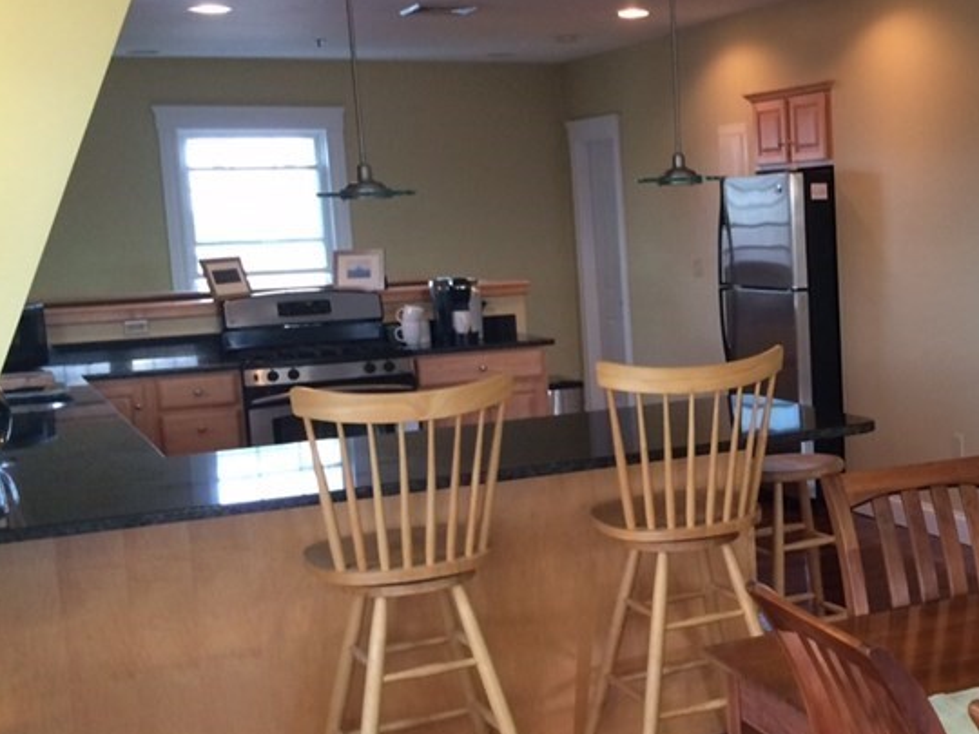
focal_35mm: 55
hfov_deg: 32.7
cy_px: 399
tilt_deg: -8.5
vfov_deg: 26.5
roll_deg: +1.8
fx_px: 1555
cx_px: 923
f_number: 2.2
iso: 125
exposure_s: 1/30
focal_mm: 4.15
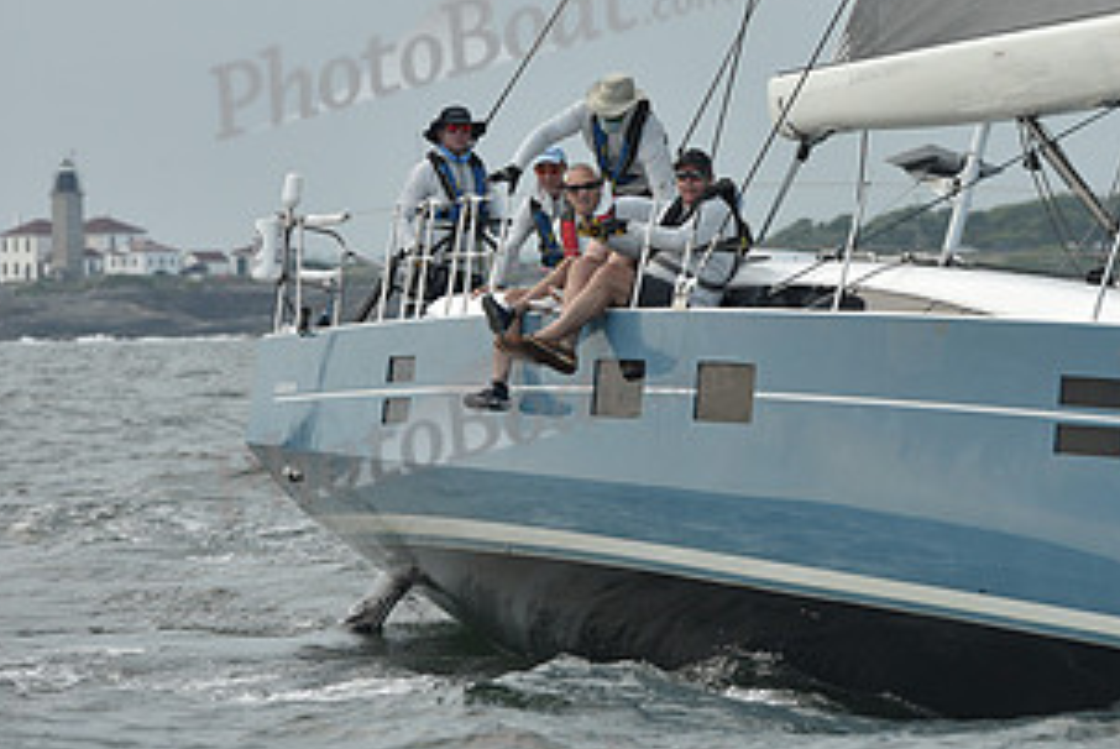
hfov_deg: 7.1
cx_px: 927
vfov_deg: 4.8
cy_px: 184
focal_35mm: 288
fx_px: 8968
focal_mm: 150
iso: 250
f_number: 5.6
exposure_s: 1/800
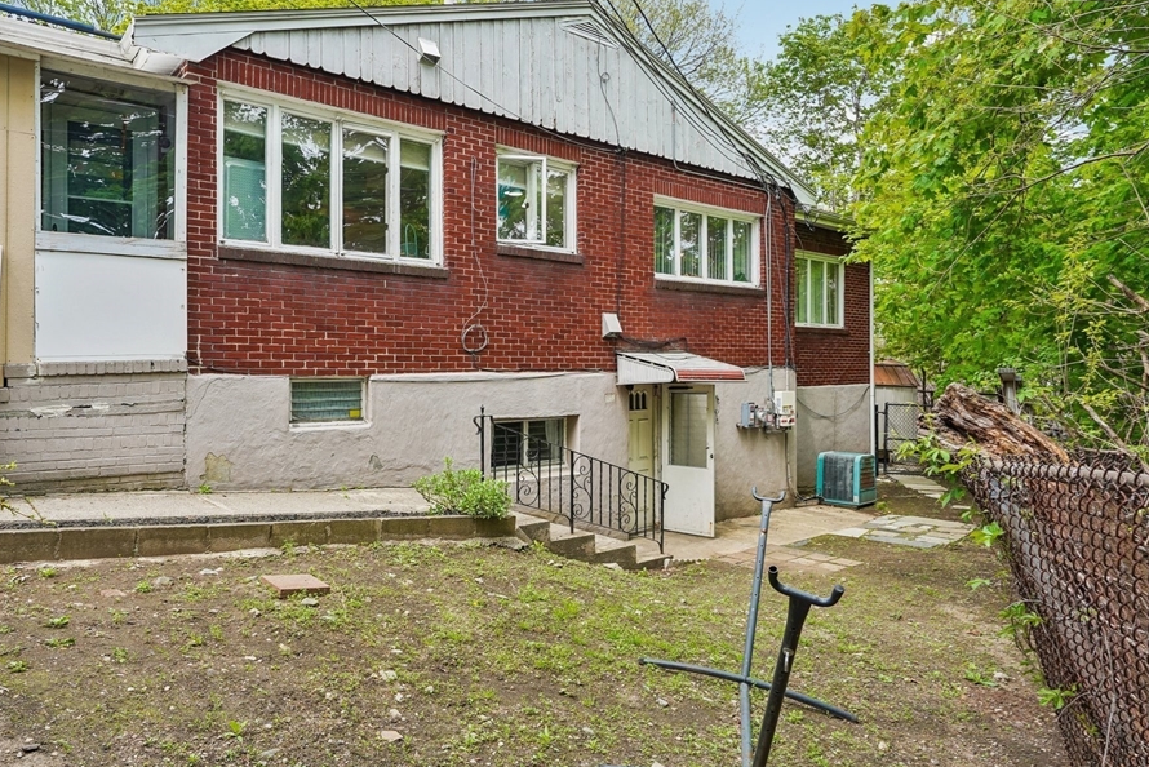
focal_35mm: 23
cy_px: 334
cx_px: 507
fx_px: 734
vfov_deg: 55.0
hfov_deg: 75.8
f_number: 9
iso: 100
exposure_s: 1/30
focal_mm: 20
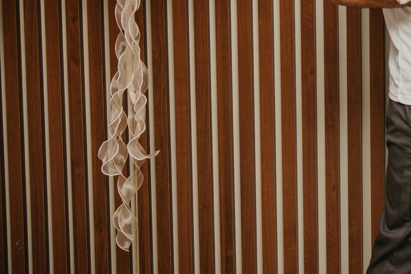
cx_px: 503
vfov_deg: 14.7
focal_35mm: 90
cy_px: -61
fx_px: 1027
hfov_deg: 21.0
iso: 160
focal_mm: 32
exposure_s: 1/160
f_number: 4
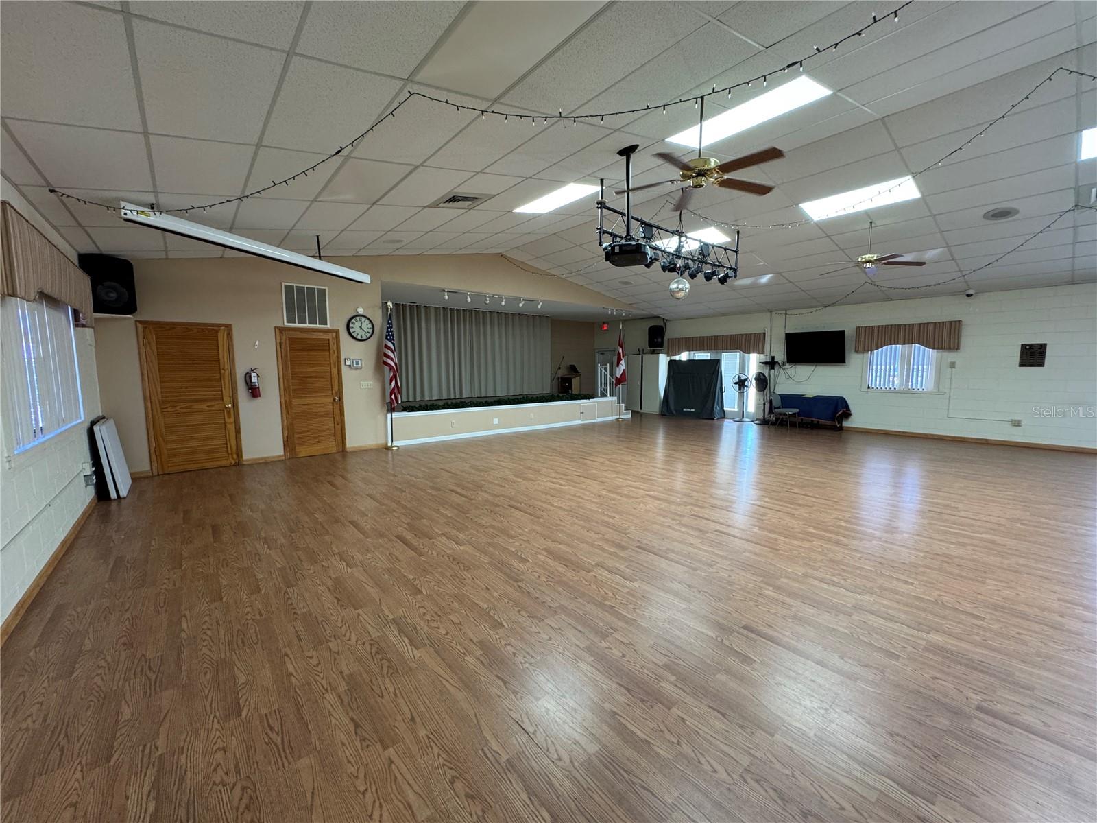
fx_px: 444
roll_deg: +0.3
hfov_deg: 102.1
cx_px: 548
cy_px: 412
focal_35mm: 14
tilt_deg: -6.4
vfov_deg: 85.7
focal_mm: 2.22
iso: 250
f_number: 2.2
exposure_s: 1/60
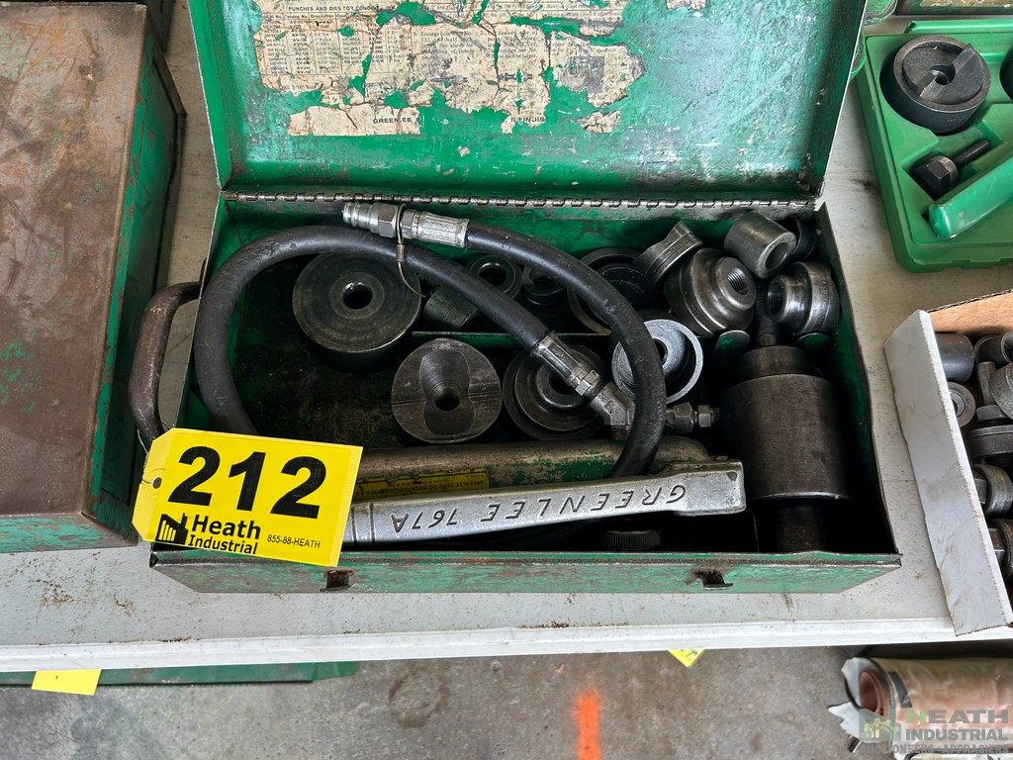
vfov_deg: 53.1
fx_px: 761
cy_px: 380
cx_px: 506
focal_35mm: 26
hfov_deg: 67.3
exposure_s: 1/120
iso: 50
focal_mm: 5.7
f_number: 1.5
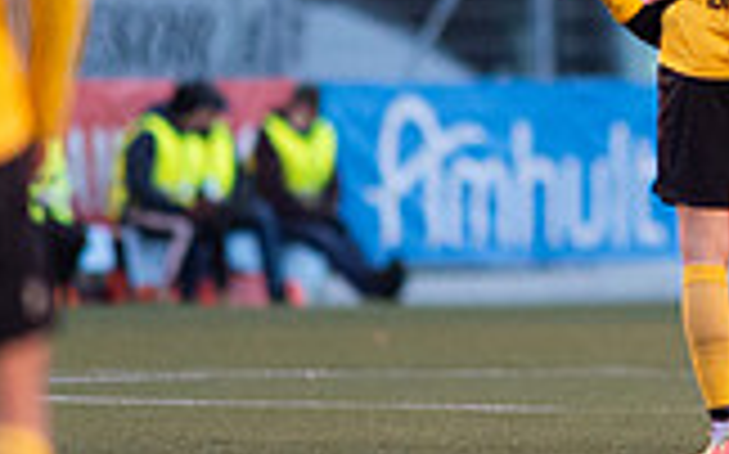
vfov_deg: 1.2
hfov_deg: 1.9
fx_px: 21780
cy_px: -31
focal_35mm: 1097
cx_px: 886
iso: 5000
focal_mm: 300
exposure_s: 1/800
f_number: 3.2
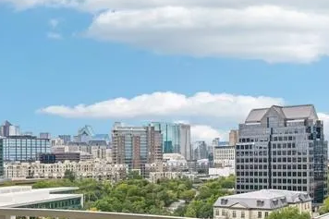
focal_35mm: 46
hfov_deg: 41.9
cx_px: 233
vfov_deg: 28.9
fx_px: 420
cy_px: 153
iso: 400
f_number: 8
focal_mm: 16
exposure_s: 1/1000
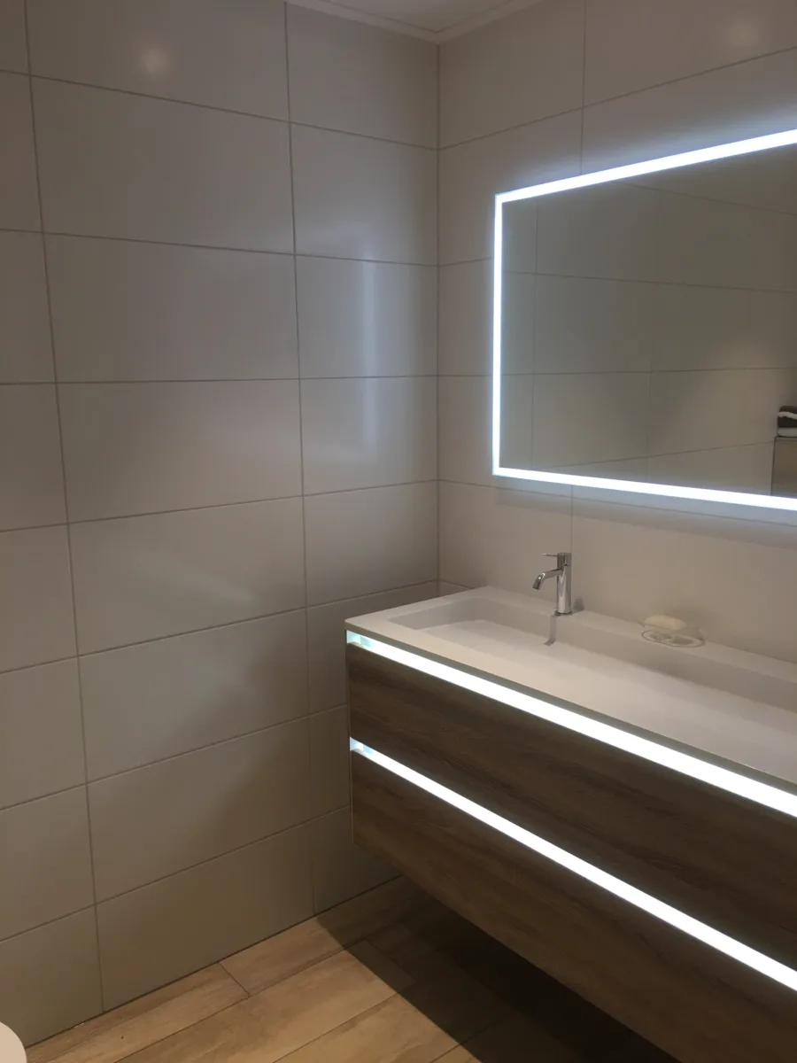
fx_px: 890
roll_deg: +0.6
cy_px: 532
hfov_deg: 48.2
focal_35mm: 29
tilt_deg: -8.9
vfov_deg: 61.7
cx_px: 398
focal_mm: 4.15
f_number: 2.2
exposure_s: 1/33
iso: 32
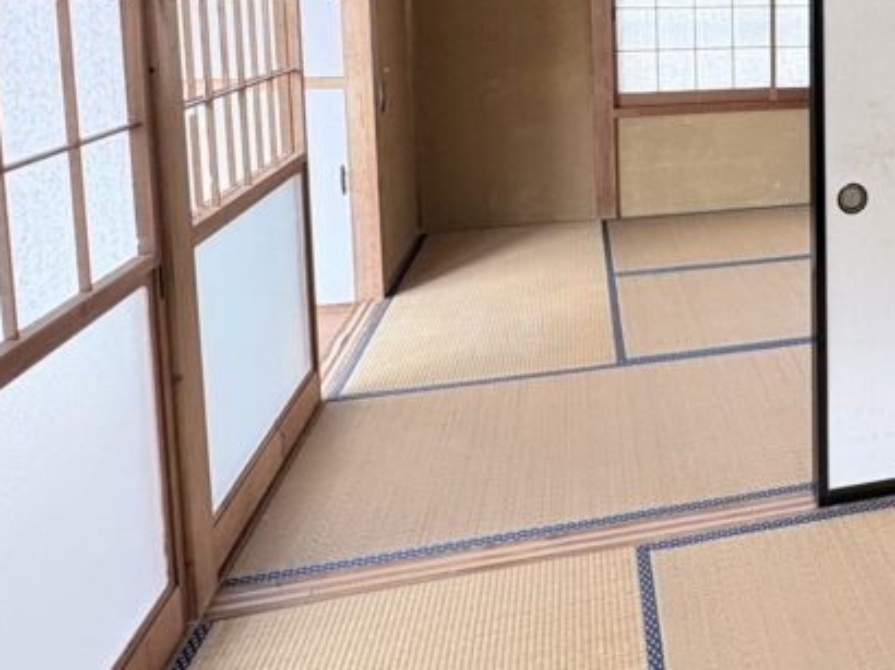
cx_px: 832
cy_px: 59
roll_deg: +1.1
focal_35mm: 35
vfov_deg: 37.8
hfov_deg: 46.6
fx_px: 904
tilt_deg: -4.6
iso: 200
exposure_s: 1/99
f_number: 2.2
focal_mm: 2.22
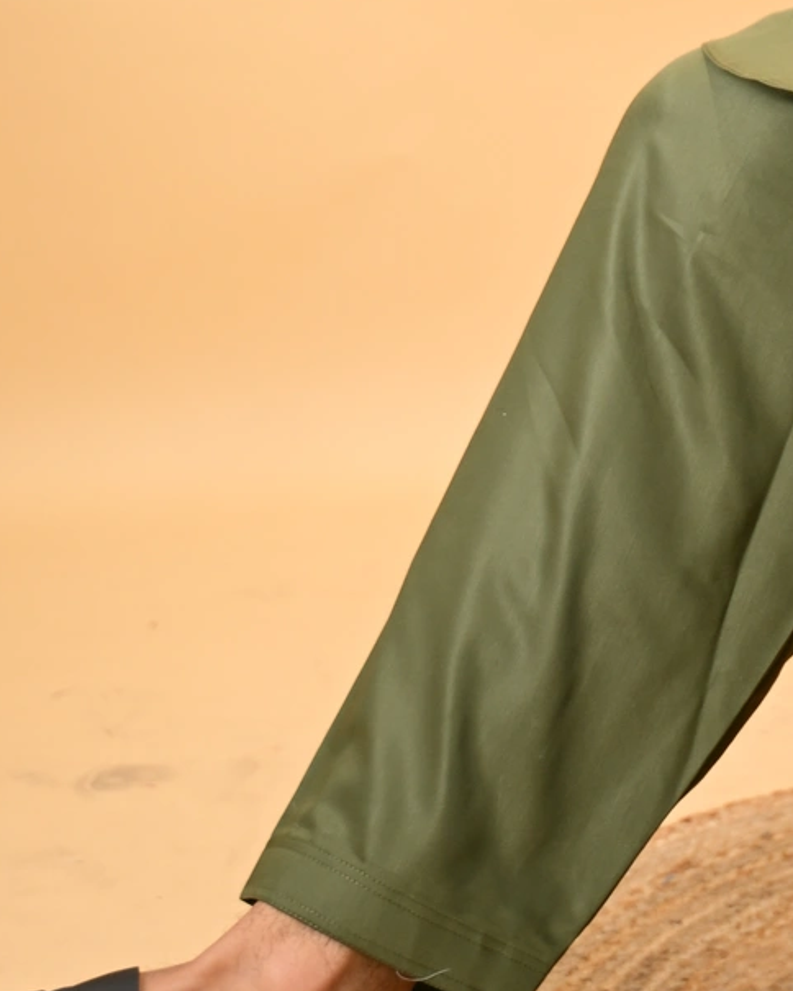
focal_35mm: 182
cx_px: 1119
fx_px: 5339
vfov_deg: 10.3
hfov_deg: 8.3
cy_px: -426
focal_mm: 46
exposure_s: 1/125
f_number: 2.8
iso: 250
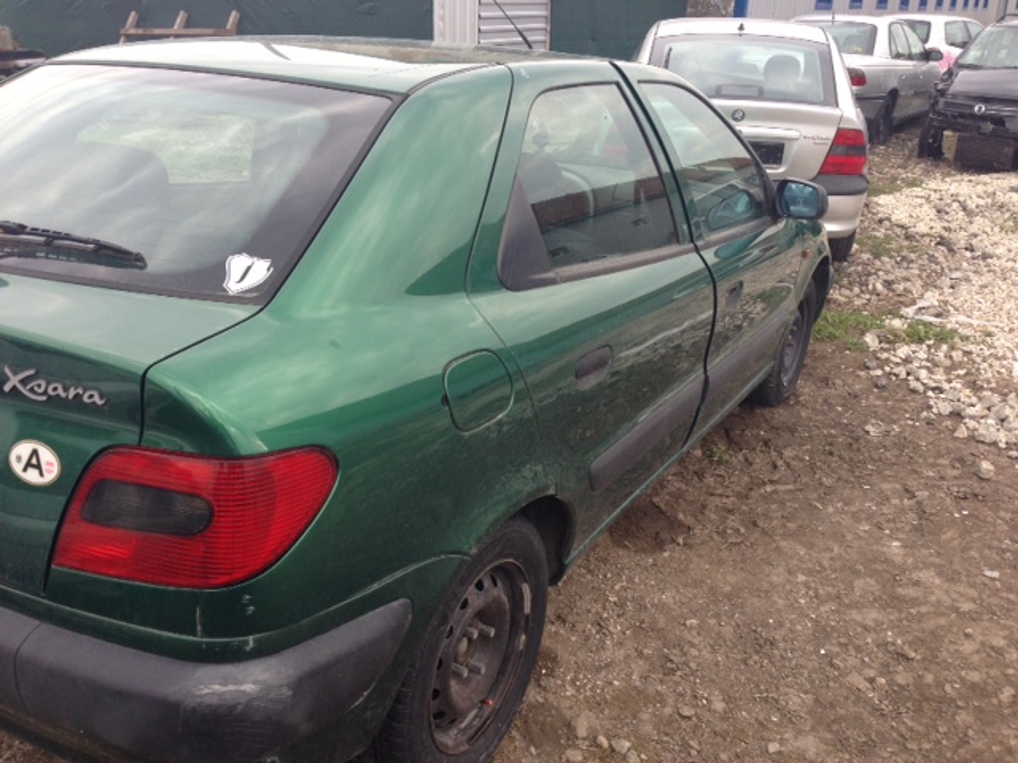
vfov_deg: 42.9
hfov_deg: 55.4
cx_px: 509
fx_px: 970
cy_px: 382
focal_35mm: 33
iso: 50
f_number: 2.4
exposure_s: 1/244
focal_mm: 4.13
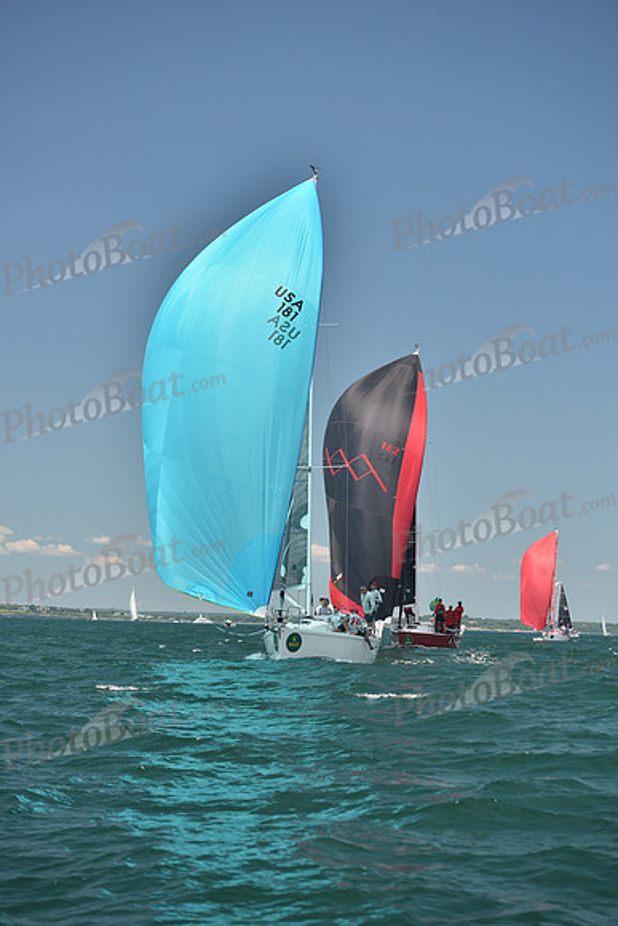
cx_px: 309
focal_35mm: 82
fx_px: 2110
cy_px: 463
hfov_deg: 16.7
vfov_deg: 24.8
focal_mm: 82
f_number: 4
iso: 320
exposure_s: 1/1250
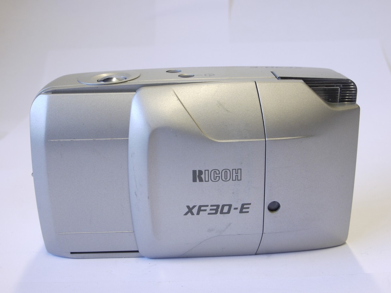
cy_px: 146
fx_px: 542
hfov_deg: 39.7
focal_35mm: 48
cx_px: 196
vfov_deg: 30.3
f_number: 11
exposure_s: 1/13
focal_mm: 24
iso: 400
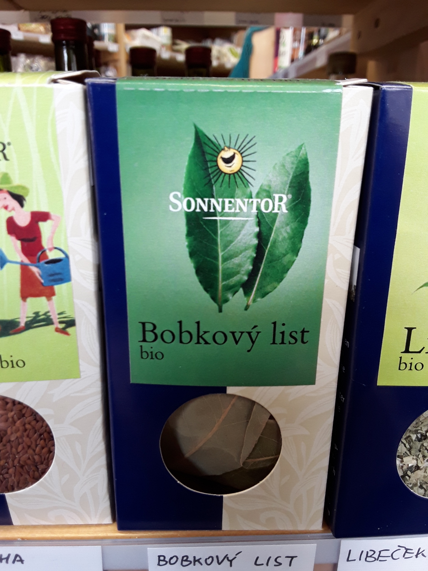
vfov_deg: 65.3
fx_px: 445
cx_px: 214
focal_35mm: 27
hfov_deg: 51.4
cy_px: 286
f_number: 1.9
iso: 80
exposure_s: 1/33
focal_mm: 2.91
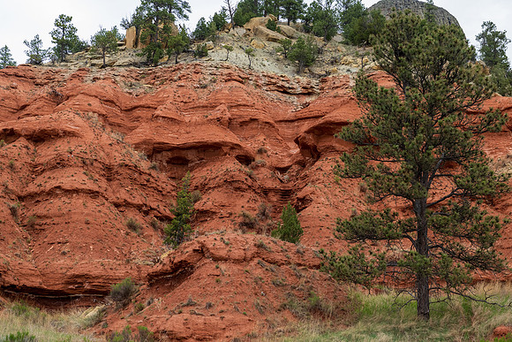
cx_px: 256
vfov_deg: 26.0
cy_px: 171
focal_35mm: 52
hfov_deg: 38.2
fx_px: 740
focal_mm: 52
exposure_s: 1/640
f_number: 6.3
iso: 800
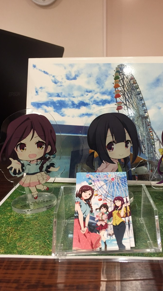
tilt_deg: -13.1
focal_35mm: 32
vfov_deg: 61.0
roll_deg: -0.4
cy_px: 144
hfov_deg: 36.4
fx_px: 246
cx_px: 105
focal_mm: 4.15
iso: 50
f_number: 2.2
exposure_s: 1/30
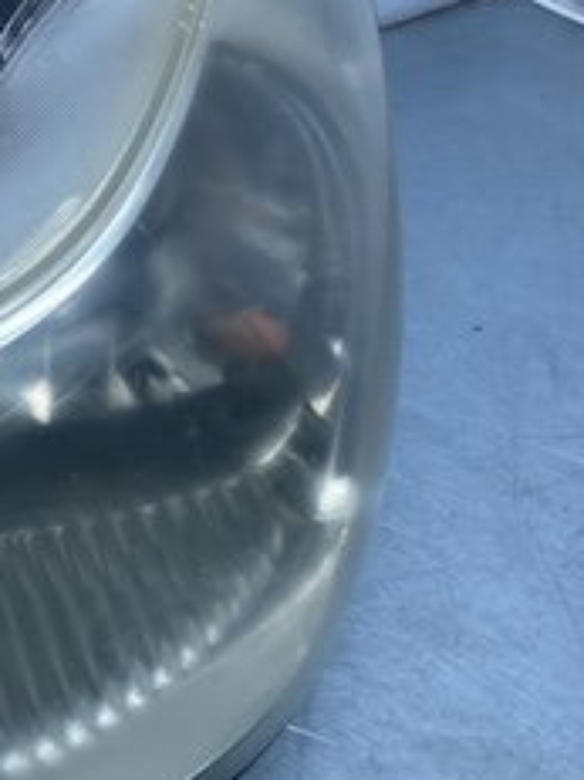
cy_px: 473
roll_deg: -7.7
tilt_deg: -40.3
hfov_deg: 18.7
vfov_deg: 27.0
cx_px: -216
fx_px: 1621
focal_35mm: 72
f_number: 1.8
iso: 32
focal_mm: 4.25
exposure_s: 1/778
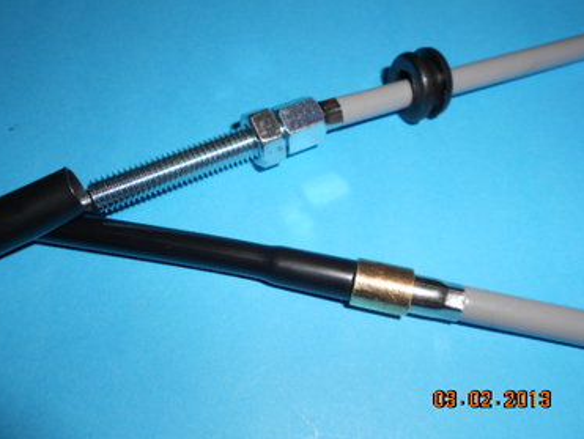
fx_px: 473
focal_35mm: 28
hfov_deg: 63.3
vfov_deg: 49.8
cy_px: 209
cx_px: 275
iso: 80
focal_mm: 4.6
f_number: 8
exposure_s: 1/25
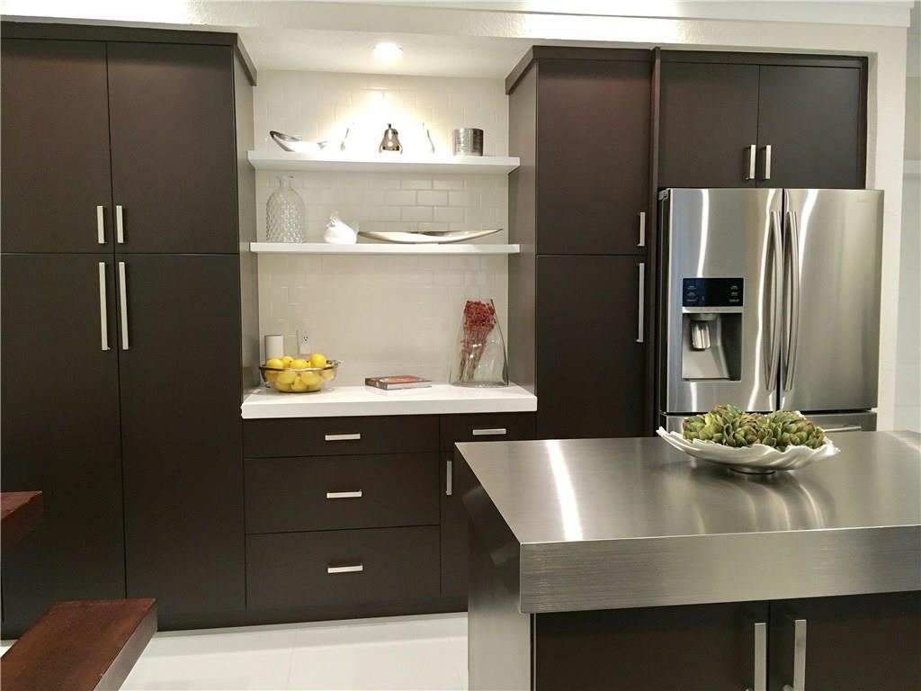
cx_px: 460
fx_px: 772
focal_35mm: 29
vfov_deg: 48.2
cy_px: 346
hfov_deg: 61.7
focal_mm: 4.15
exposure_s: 1/30
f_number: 2.2
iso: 125
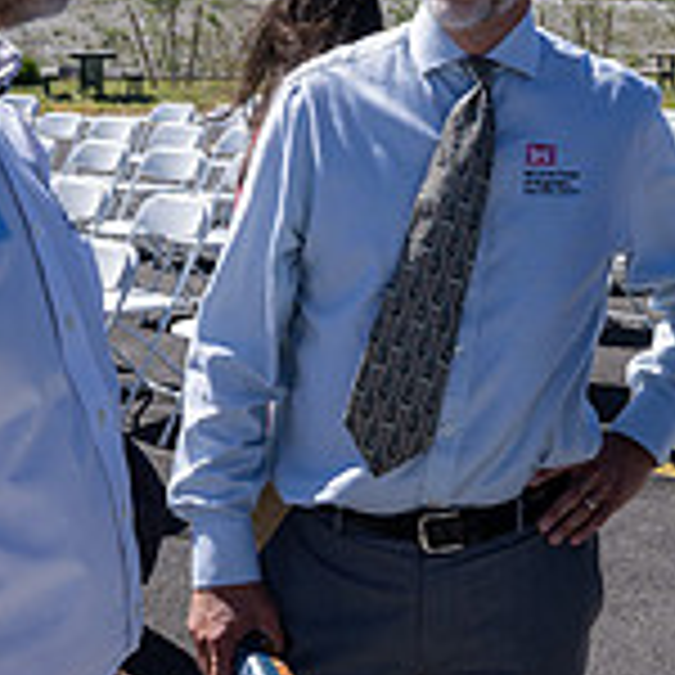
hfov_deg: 24.8
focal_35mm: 69
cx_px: 472
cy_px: 128
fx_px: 1522
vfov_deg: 24.6
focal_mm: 21
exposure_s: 1/250
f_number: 8
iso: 100
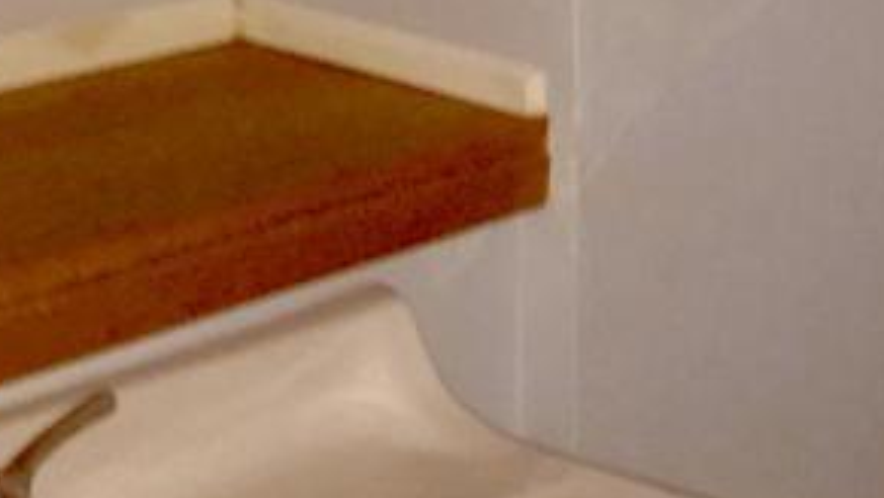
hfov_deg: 18.7
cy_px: -106
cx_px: 927
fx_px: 2603
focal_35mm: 111
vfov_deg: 10.7
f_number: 2.2
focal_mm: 4.15
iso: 50
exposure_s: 1/16
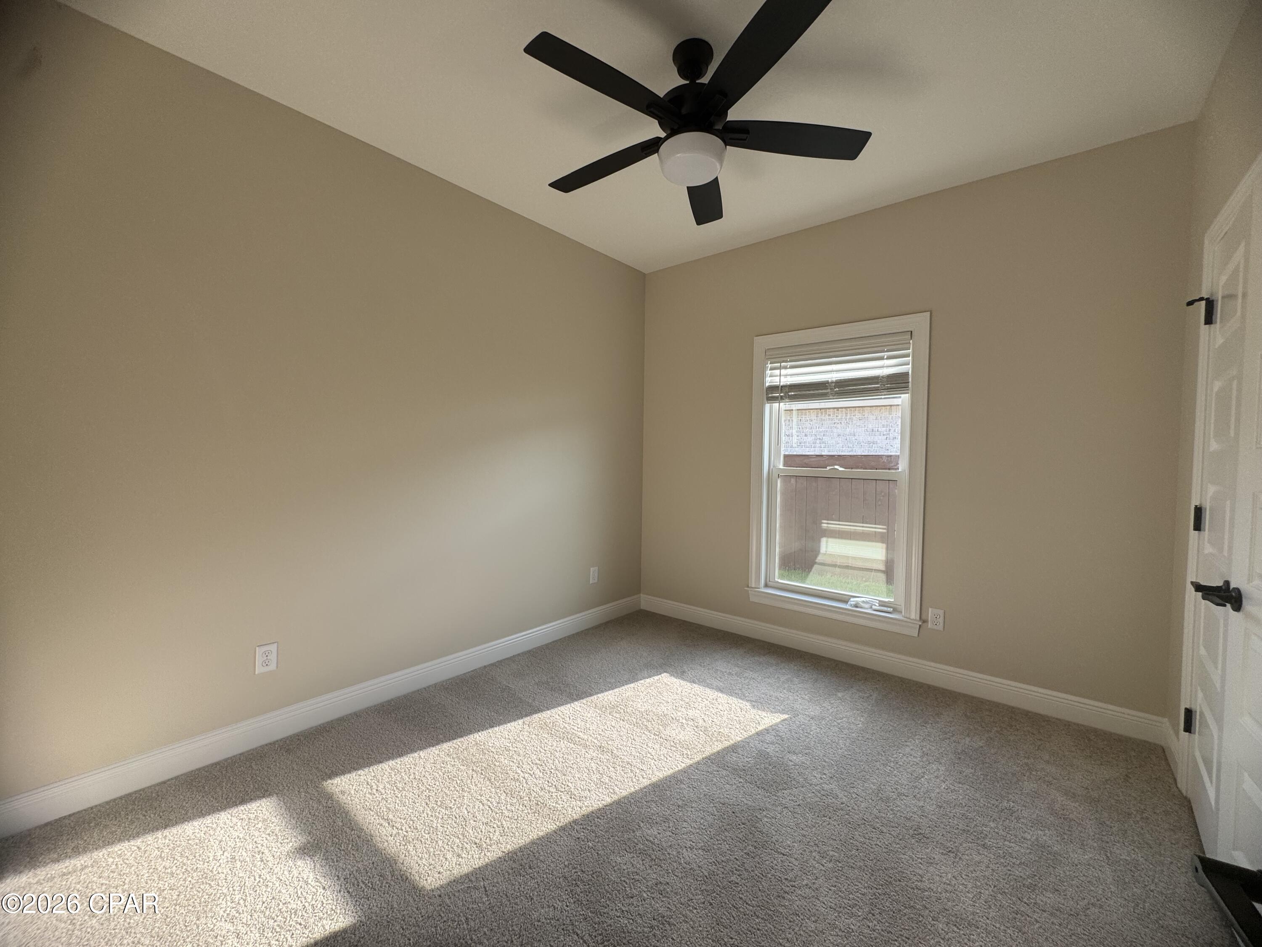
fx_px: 510
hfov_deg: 102.1
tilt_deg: -2.1
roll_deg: -0.4
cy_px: 474
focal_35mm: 14
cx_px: 631
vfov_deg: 85.7
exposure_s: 1/99
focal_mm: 2.22
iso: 40
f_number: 2.2
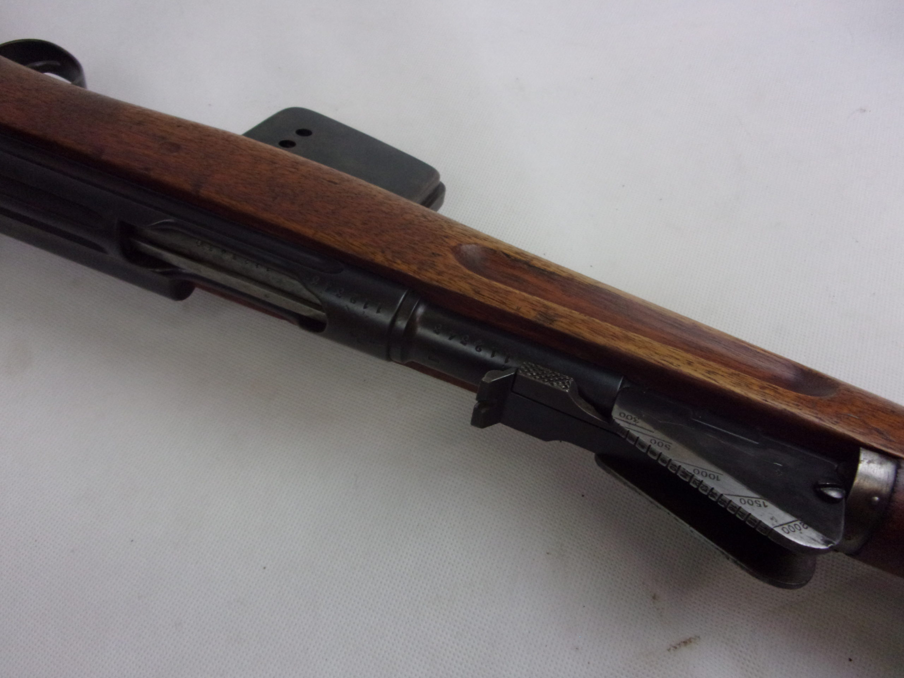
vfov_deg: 49.7
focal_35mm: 28
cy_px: 339
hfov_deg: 63.4
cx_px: 452
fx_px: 731
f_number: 3.9
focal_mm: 5.1
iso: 349
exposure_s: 1/125
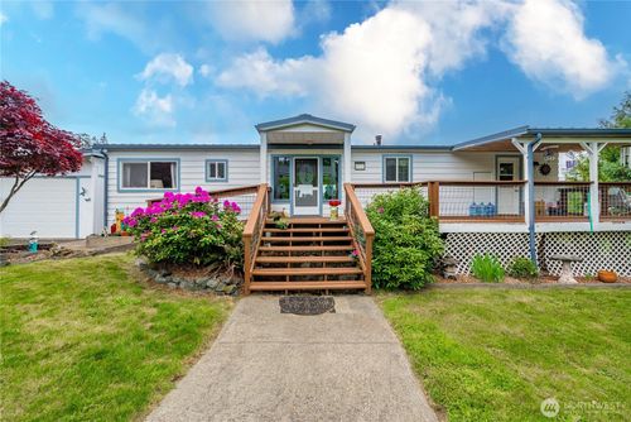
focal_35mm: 12
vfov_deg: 90.1
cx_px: 316
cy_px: 211
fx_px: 210
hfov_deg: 112.6
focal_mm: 12
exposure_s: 1/50
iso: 80
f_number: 8
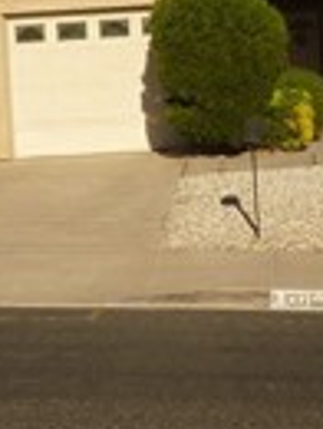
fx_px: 1525
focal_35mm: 123
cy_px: 0
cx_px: 92
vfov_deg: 15.7
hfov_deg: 12.1
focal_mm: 4.1
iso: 80
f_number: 5.6
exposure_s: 1/800
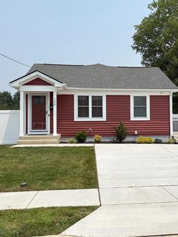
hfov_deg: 38.0
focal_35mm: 37
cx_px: 128
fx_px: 253
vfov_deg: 50.1
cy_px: 115
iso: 64
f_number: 1.6
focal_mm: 5.96
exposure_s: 1/6993
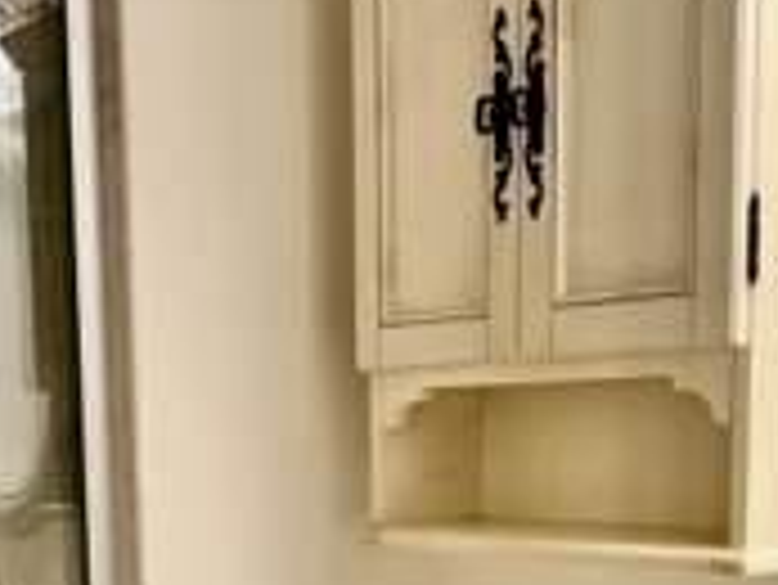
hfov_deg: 26.7
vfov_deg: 19.6
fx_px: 1619
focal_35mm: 72
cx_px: 207
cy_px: 632
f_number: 1.5
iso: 125
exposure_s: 1/120
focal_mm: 5.7
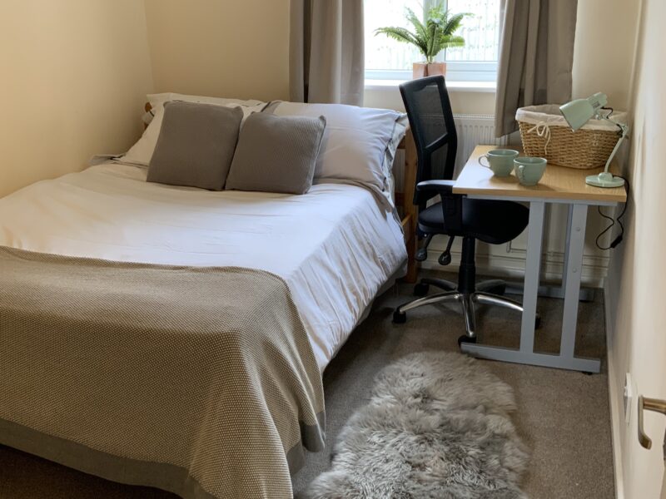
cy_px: 250
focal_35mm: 29
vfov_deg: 48.2
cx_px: 333
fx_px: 558
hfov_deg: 61.7
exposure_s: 1/50
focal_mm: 3
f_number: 1.8
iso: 40
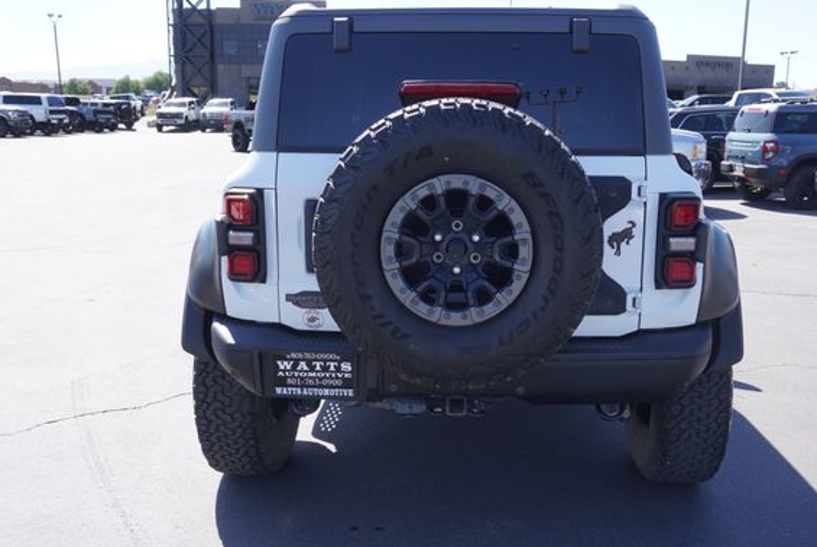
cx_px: 438
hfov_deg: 55.7
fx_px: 772
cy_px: 268
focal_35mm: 34
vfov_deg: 39.0
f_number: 6.3
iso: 100
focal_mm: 20
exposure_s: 1/160
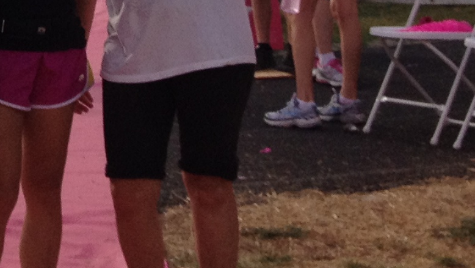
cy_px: -352
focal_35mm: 160
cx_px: -142
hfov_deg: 13.0
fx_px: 2016
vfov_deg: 7.2
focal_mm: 4.28
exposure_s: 1/1227
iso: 64
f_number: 2.4
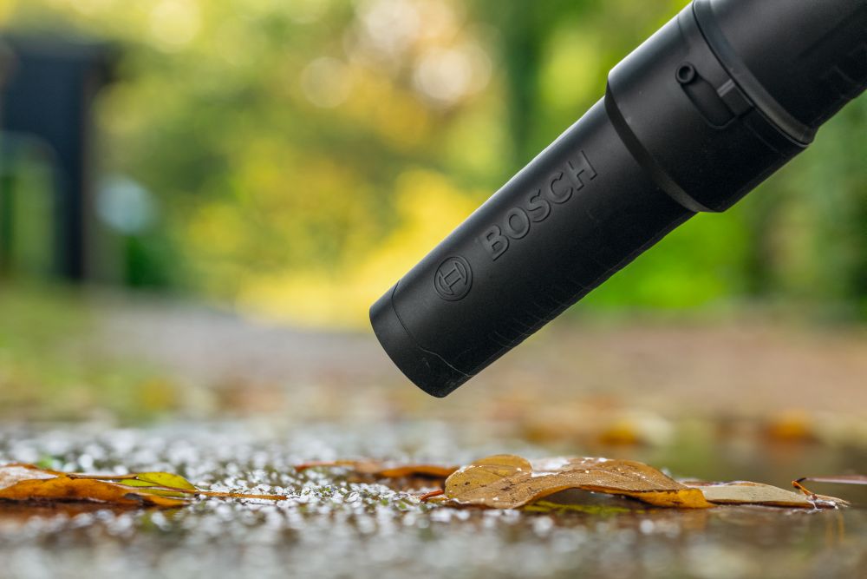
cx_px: 434
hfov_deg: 13.3
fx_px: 3709
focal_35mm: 154
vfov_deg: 8.9
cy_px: 290
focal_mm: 154
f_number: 4.5
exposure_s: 1/160
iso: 800
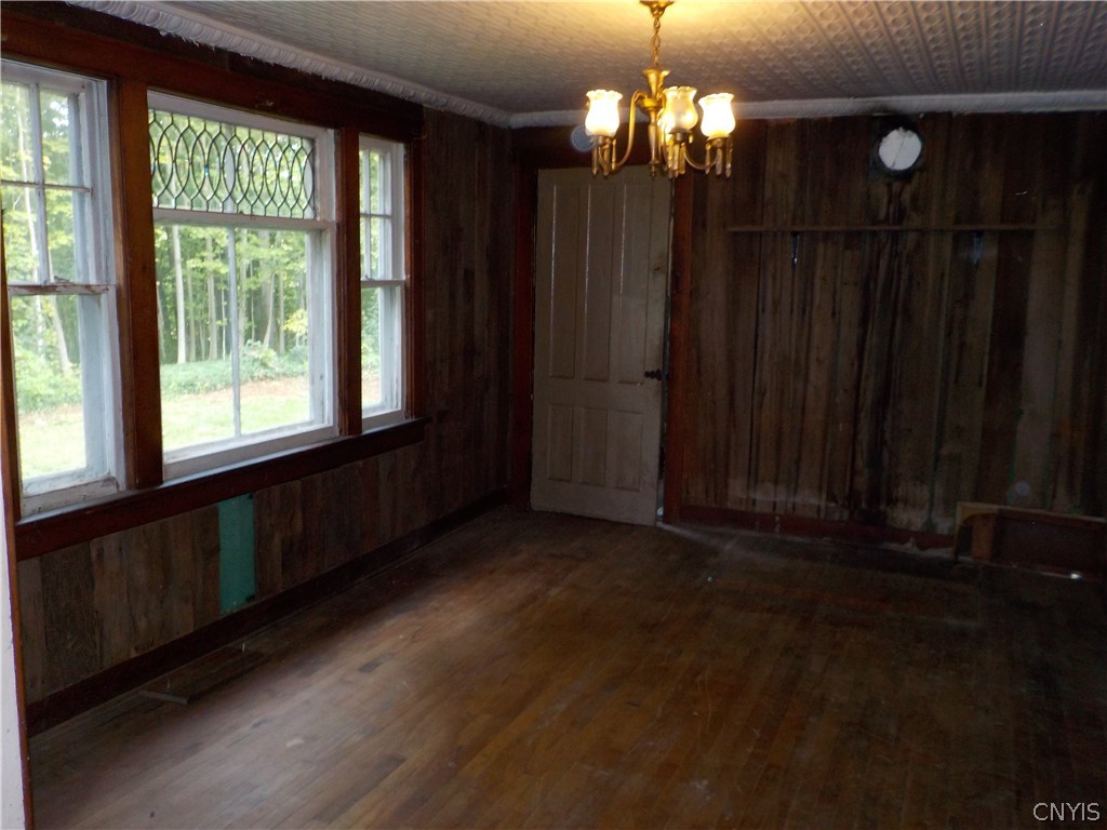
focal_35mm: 30
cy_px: 415
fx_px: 959
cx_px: 554
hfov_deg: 60.0
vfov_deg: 46.8
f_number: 3.3
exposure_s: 1/30
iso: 200
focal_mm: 4.1
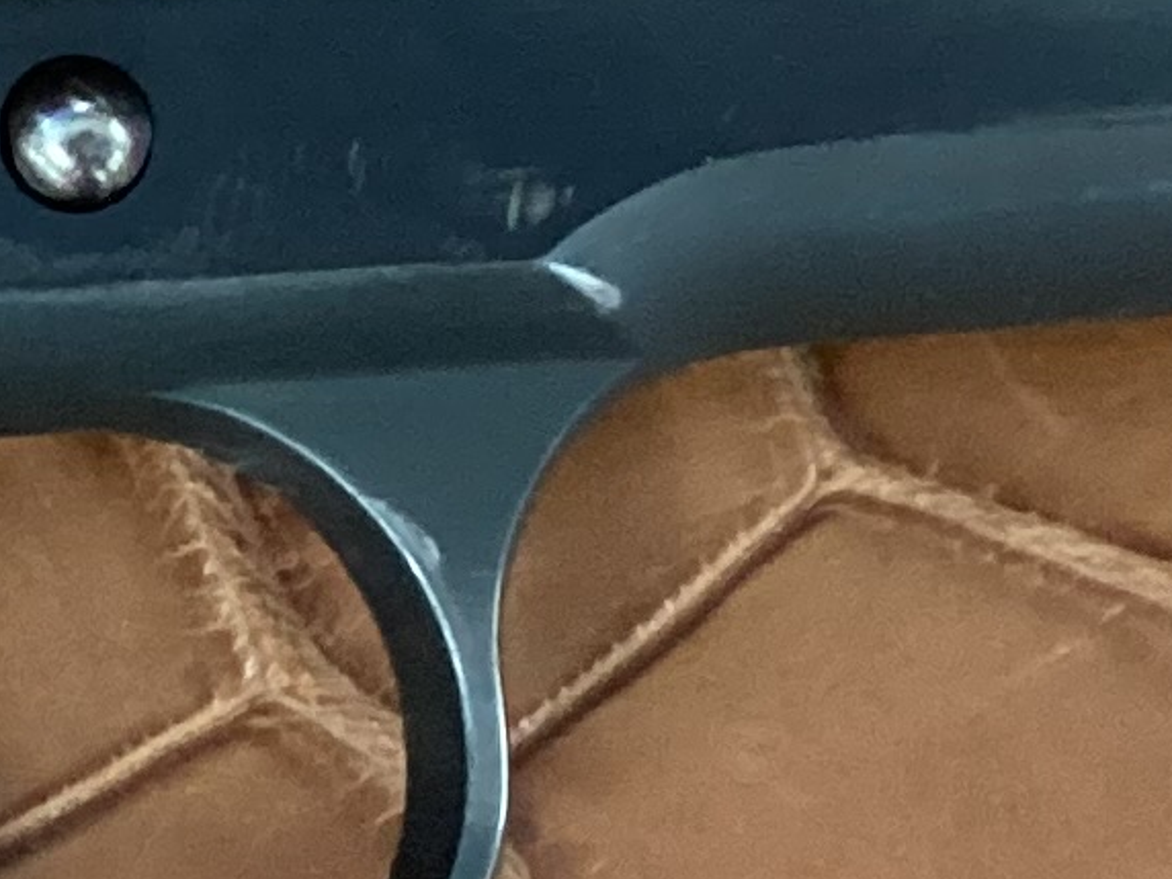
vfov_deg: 8.4
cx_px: -12
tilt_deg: -79.5
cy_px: 186
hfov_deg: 11.1
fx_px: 5993
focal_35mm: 177
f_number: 2.4
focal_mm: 3.3
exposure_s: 1/30
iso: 400
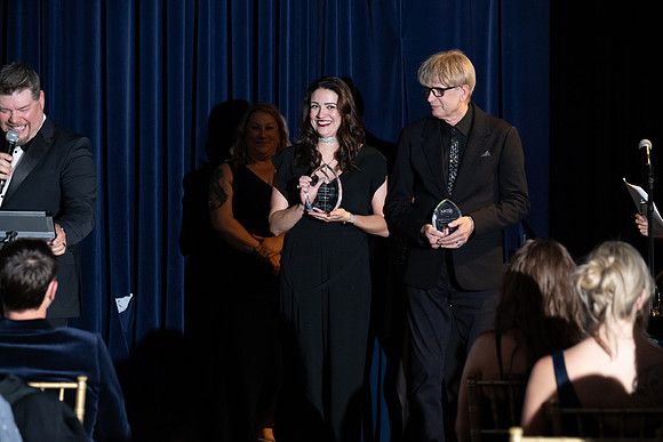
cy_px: 221
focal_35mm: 150
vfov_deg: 9.2
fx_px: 2763
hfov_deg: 13.7
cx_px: 332
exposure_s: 1/200
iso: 2500
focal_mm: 150
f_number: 5
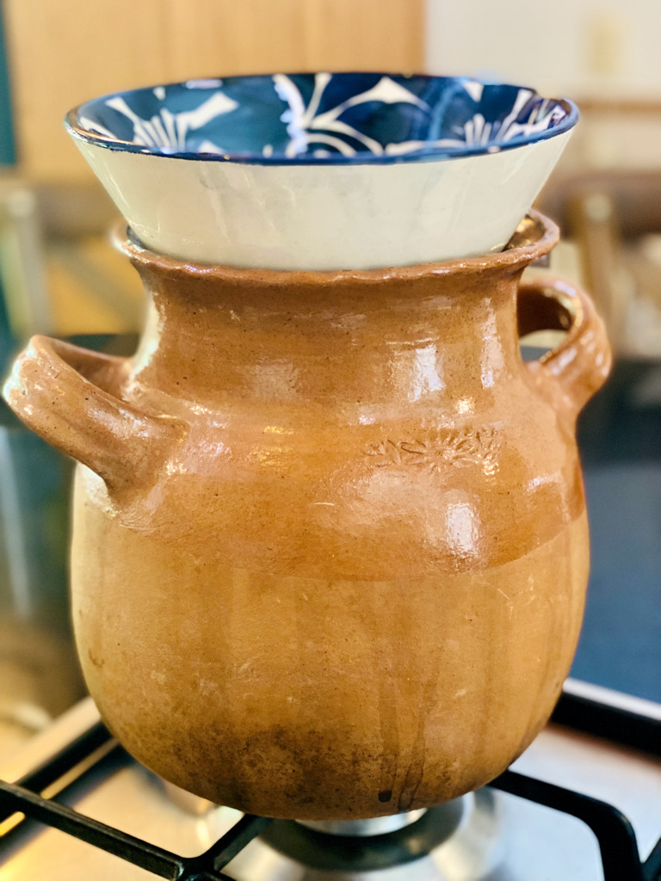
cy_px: 440
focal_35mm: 52
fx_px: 1324
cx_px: 330
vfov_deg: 36.8
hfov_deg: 28.0
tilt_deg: -21.4
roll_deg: +1.3
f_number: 2
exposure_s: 1/24
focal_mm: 6
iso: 400
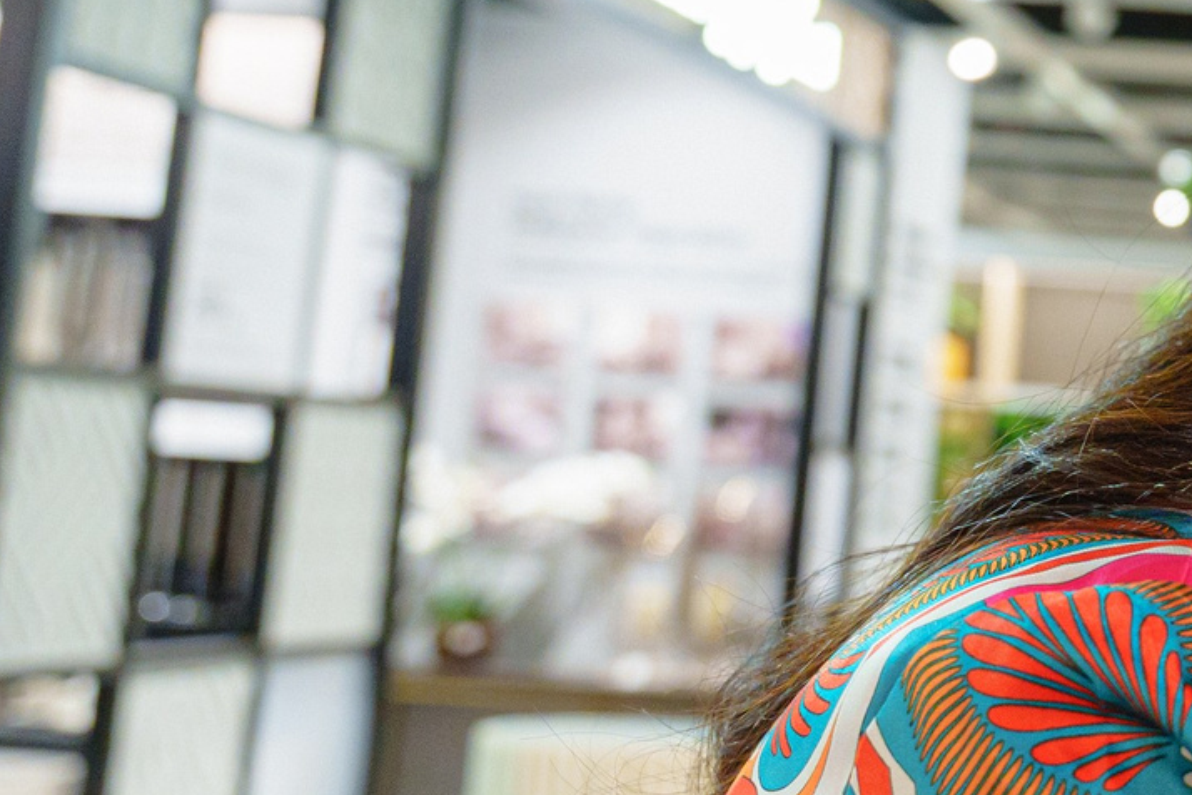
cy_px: 163
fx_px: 2847
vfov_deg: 15.8
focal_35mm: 86
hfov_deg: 20.9
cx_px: 1654
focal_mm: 24
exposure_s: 1/80
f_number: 2.8
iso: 1000
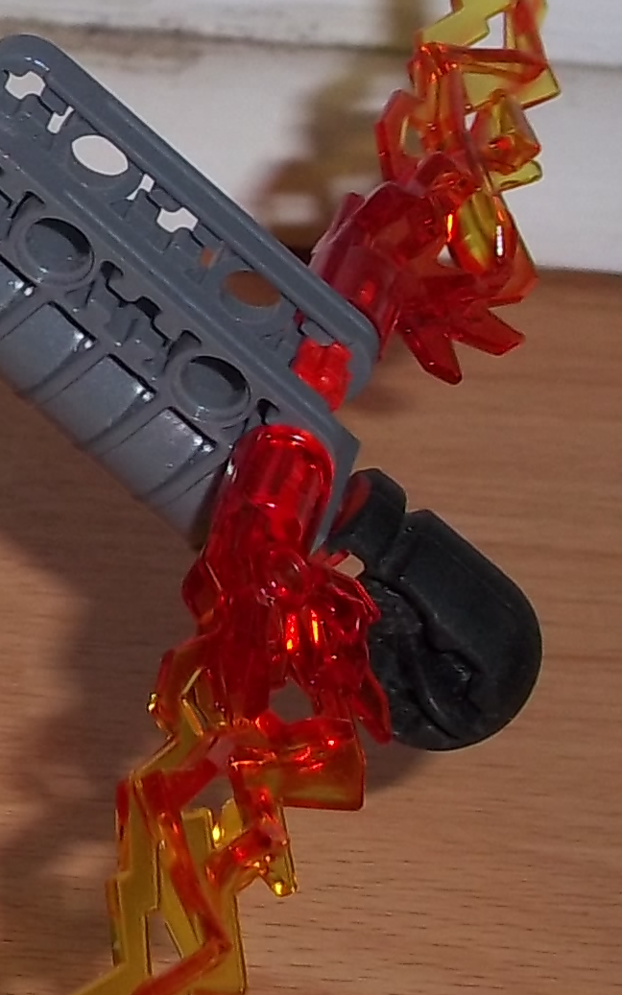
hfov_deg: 6.7
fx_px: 5100
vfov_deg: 11.1
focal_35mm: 188
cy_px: 100
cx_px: -764
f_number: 3.5
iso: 80
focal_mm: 8.2
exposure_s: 1/40
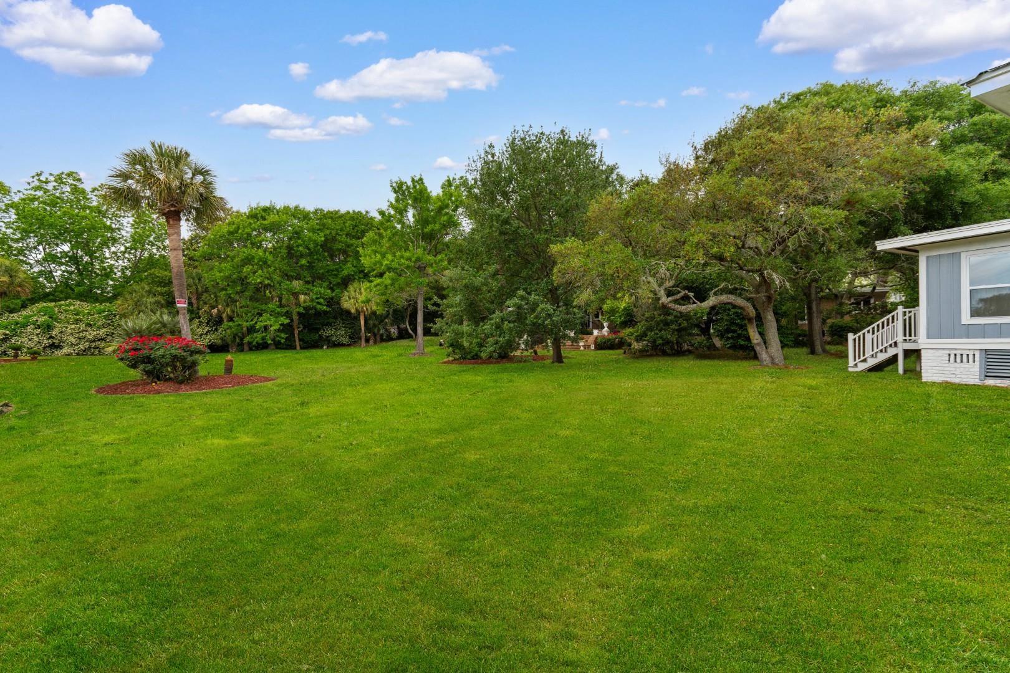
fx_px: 421
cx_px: 505
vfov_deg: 77.3
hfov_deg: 100.4
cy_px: 336
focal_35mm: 15
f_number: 6.3
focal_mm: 10
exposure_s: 1/160
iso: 100
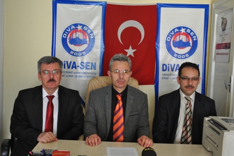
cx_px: 117
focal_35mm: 42
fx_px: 273
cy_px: 78
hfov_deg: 46.4
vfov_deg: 31.8
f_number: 4.5
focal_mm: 28
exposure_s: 1/40
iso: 800
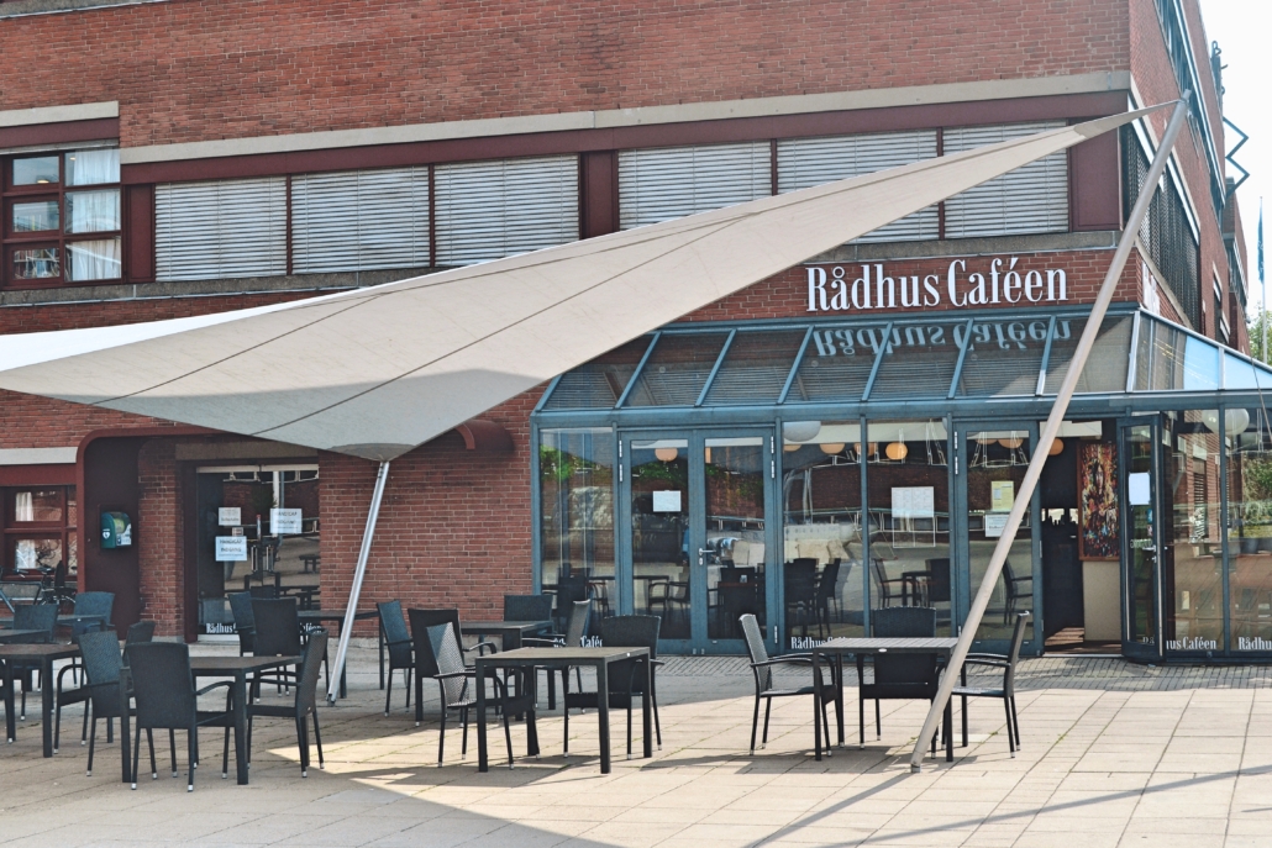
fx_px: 2014
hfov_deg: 35.0
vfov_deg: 23.8
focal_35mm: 57
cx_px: 636
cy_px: 424
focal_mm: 38
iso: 400
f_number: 11
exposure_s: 1/400
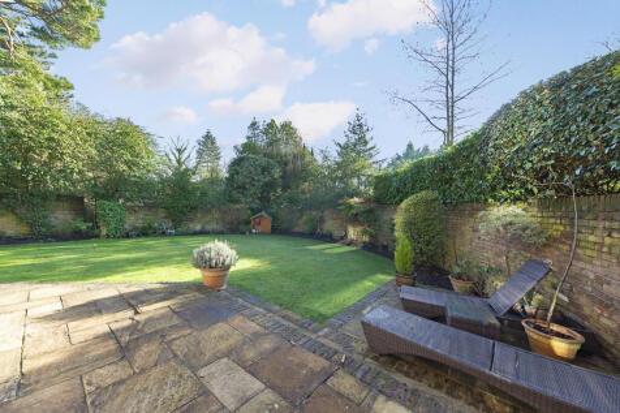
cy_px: 206
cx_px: 310
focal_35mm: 12
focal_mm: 12
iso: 200
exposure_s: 1/100
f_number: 8
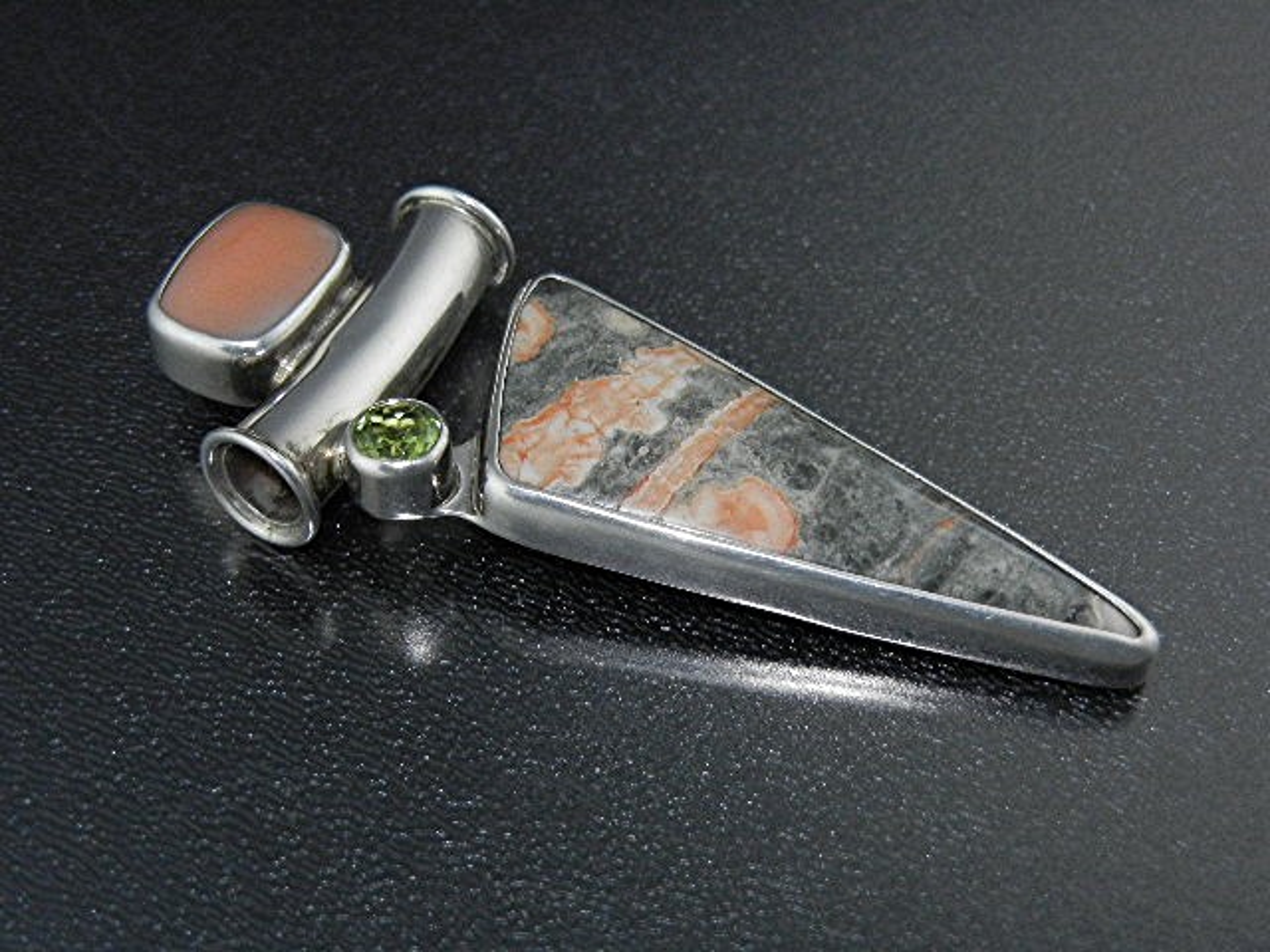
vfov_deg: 24.8
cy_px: 476
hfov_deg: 32.7
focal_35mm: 59
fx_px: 2165
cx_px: 635
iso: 676
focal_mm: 10.6
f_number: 8
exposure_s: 1/30
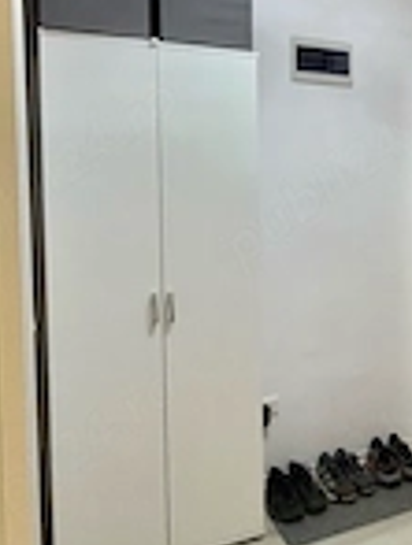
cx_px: 419
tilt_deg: -2.3
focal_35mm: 38
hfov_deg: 34.2
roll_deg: +0.0
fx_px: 600
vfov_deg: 48.6
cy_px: 219
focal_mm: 2.22
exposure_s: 1/50
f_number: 2.2
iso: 250
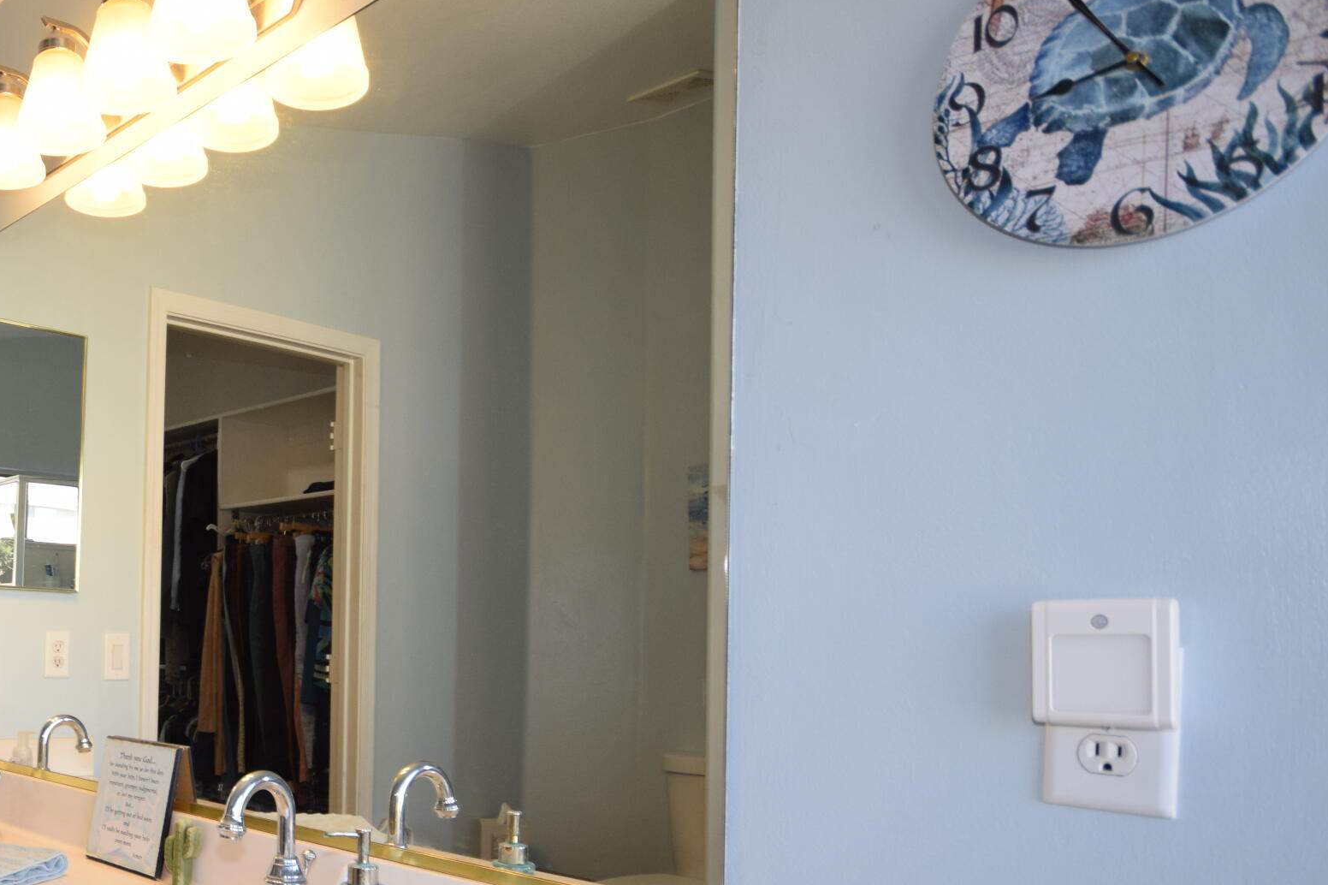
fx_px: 1069
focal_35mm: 29
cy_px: 633
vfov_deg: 43.9
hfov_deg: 53.8
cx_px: 84
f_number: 5
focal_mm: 10
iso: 400
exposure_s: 1/100
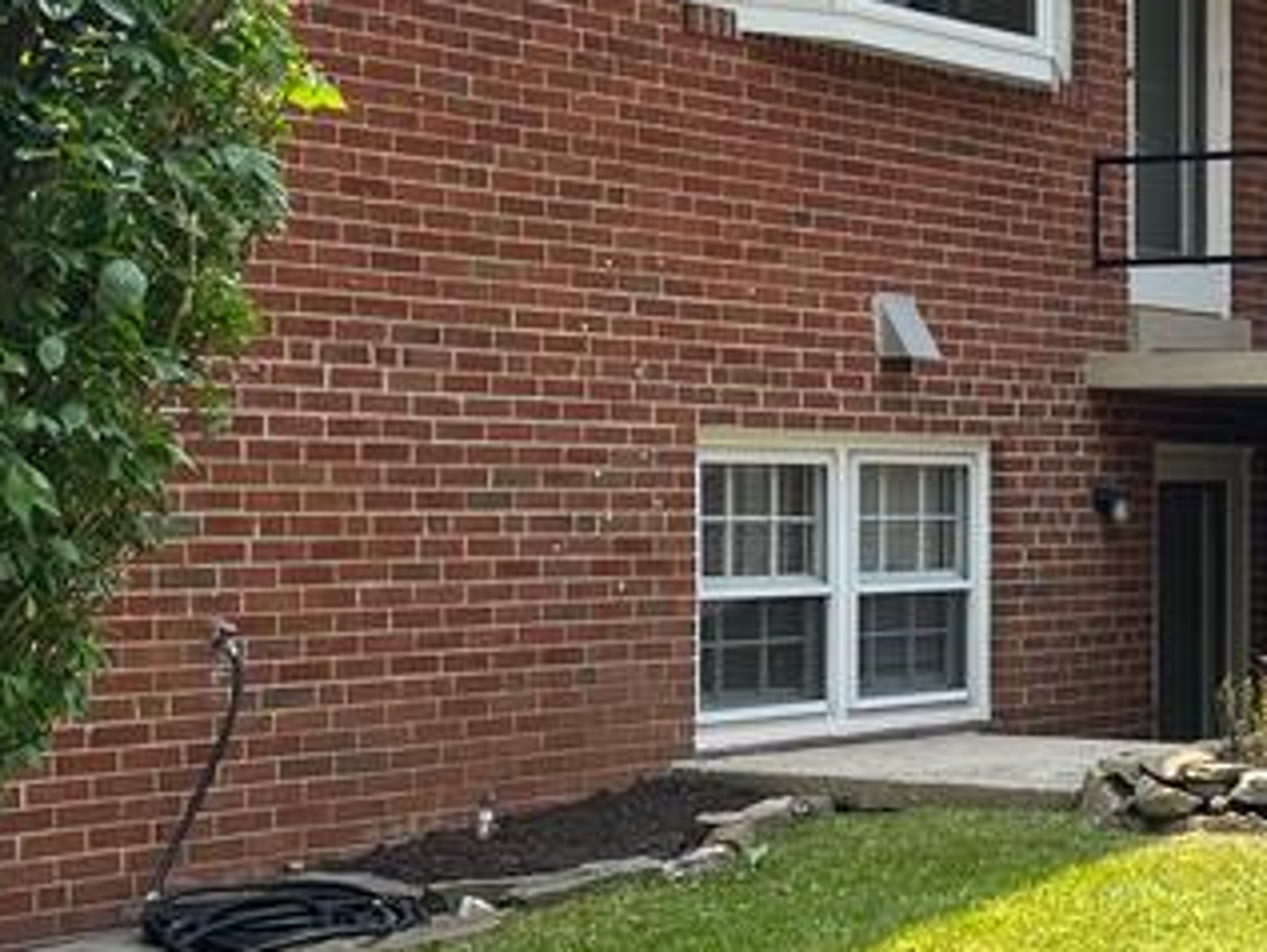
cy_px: 576
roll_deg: -0.1
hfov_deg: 22.6
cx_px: 1171
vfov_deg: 17.6
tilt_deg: -0.5
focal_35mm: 84
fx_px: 3076
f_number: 1.5
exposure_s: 1/1124
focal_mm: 5.7
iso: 50
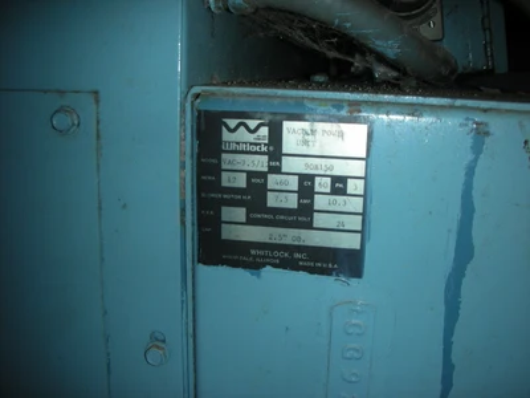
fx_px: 536
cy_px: 199
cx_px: 265
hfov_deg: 52.6
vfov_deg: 40.7
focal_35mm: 35
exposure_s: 1/60.1
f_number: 8.5
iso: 50
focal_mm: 5.8
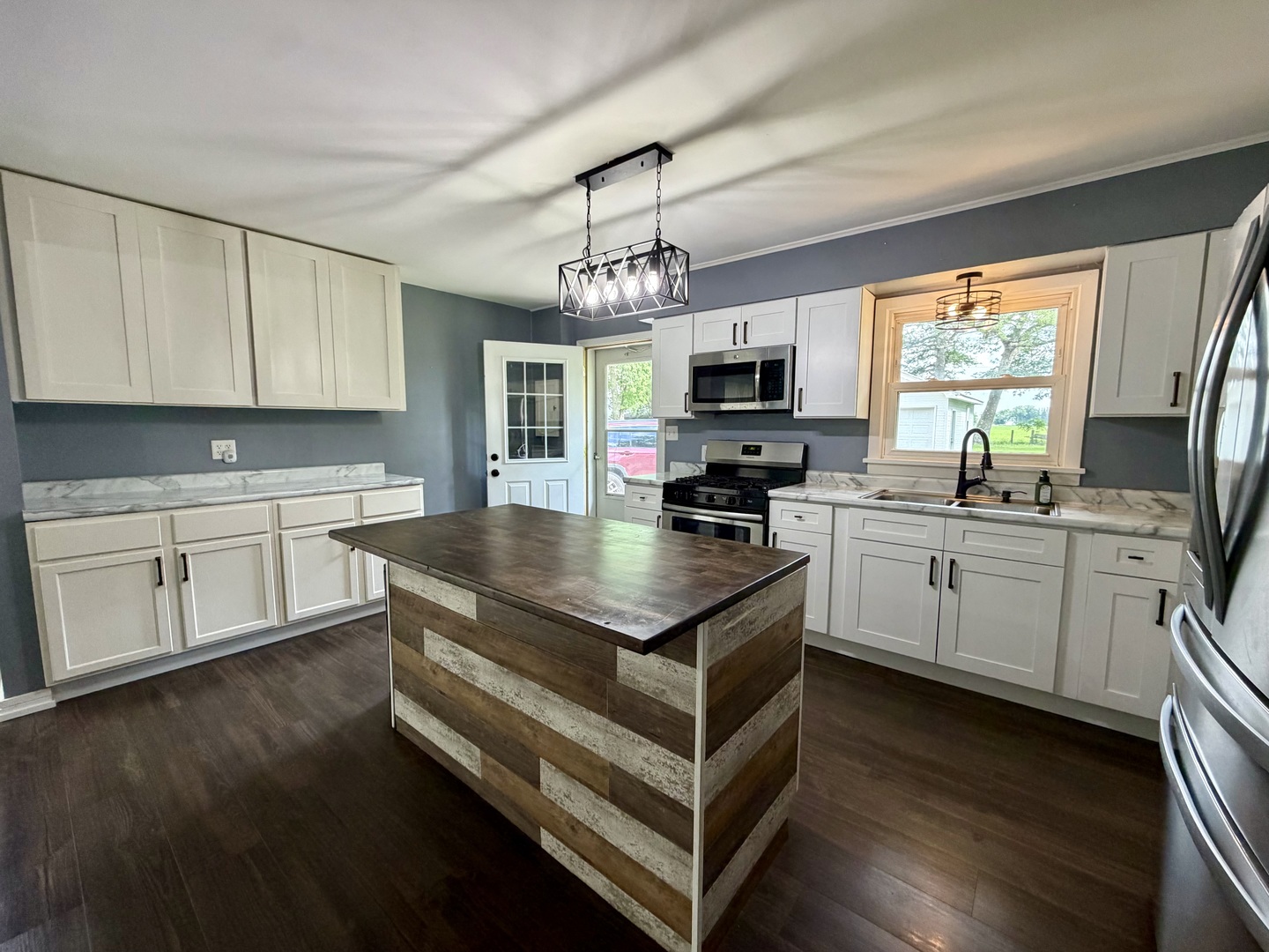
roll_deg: +0.2
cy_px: 476
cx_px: 634
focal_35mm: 14
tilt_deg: -6.2
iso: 320
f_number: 2.2
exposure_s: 1/120
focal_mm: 2.22
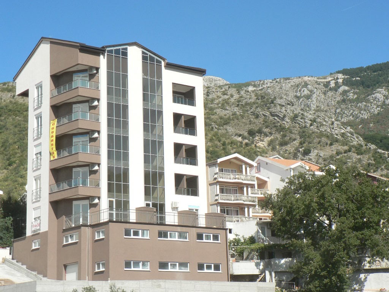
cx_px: 194
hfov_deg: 27.0
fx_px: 809
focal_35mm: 72
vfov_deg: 20.4
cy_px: 146
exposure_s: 1/1000
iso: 80
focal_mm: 12
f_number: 3.2
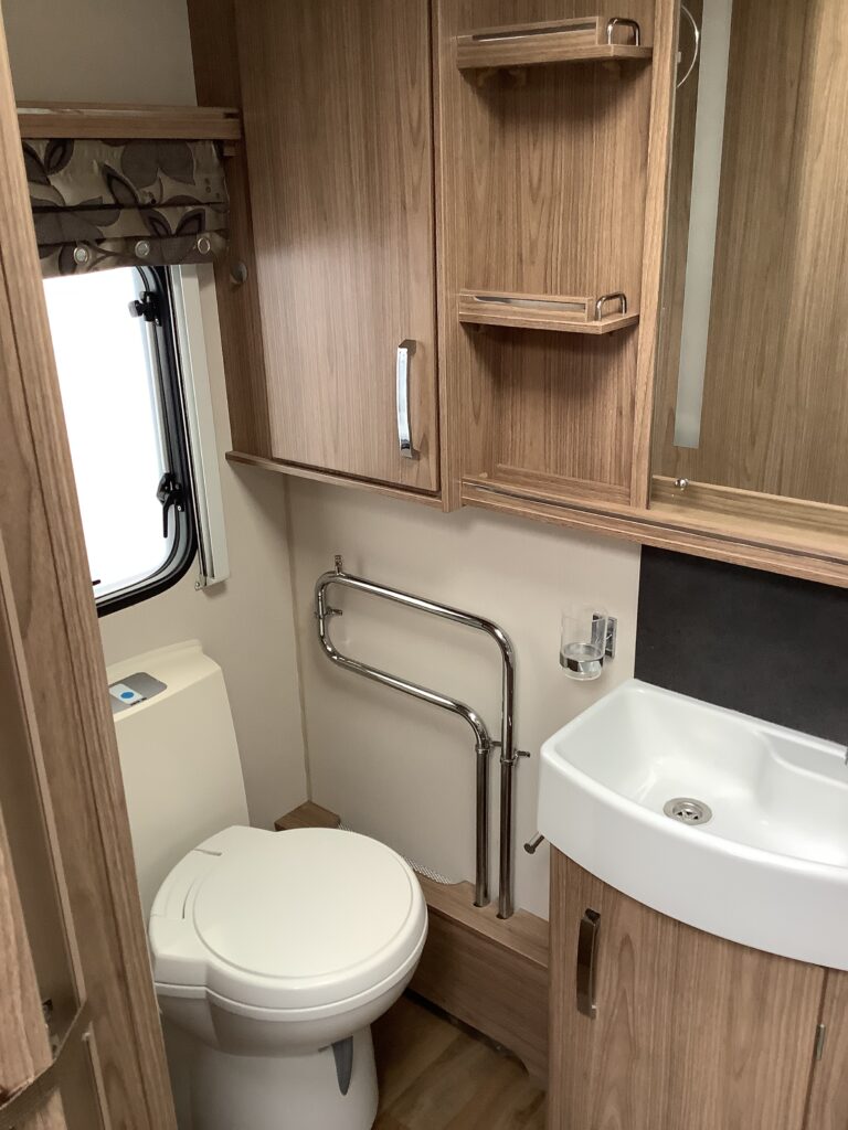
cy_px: 565
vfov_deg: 58.4
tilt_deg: -23.1
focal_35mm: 31
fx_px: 1013
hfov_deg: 45.4
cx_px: 424
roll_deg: +1.0
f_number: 2.4
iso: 125
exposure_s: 1/50
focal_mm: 3.3
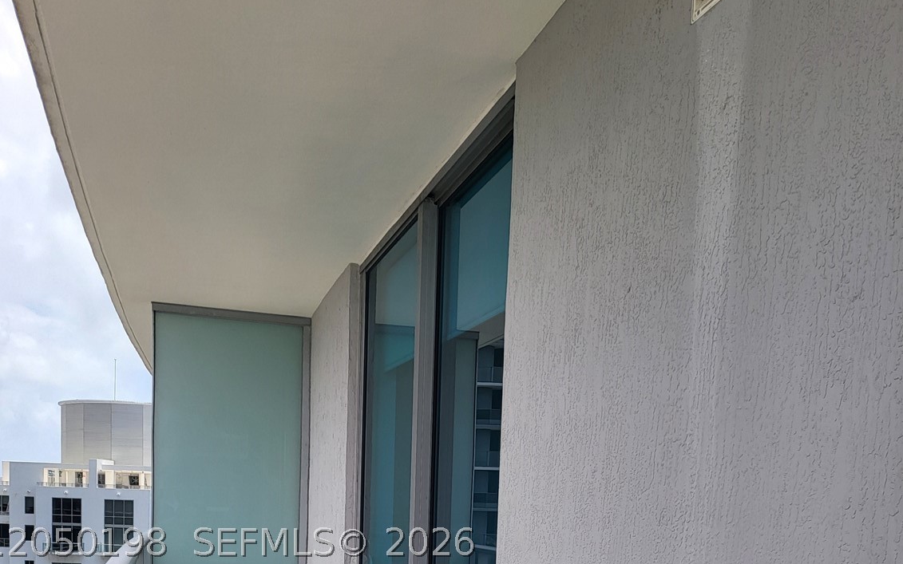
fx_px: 886
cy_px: 542
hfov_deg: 54.0
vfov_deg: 32.9
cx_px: 428
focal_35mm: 36
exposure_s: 1/1681
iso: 40
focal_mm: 5
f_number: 1.8
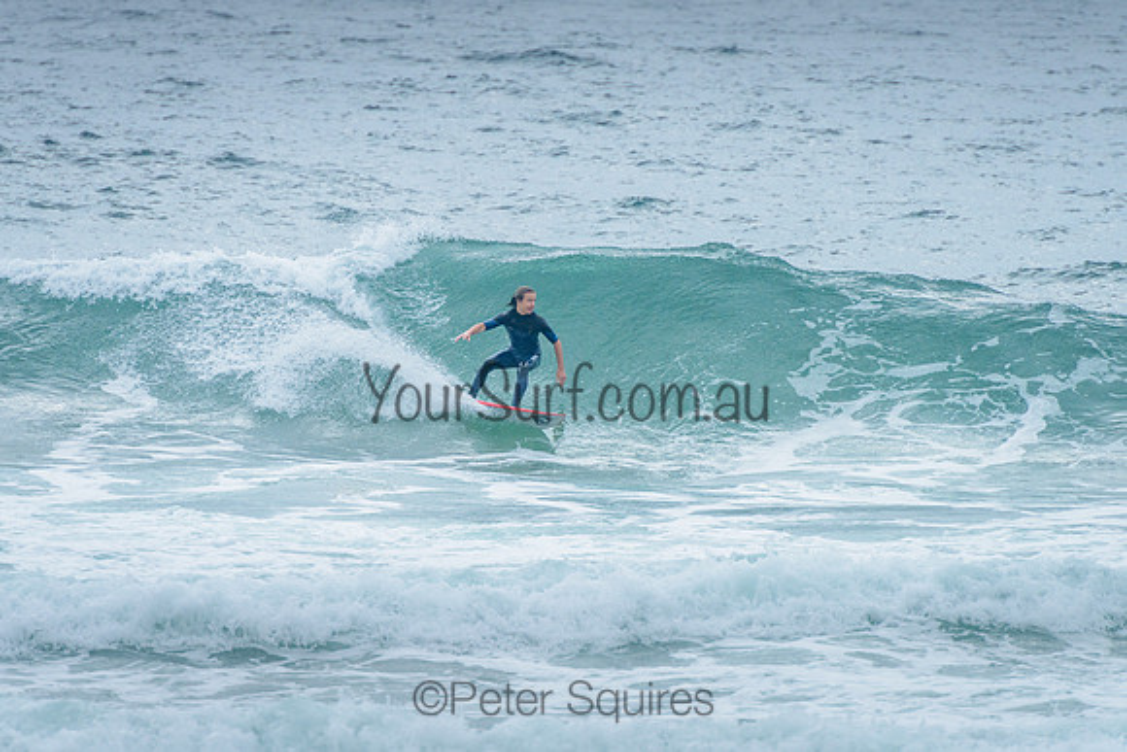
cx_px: 568
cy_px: 336
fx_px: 15347
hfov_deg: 4.2
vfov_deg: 2.8
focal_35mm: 490
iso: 500
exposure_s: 1/1600
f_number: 7.1
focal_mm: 400
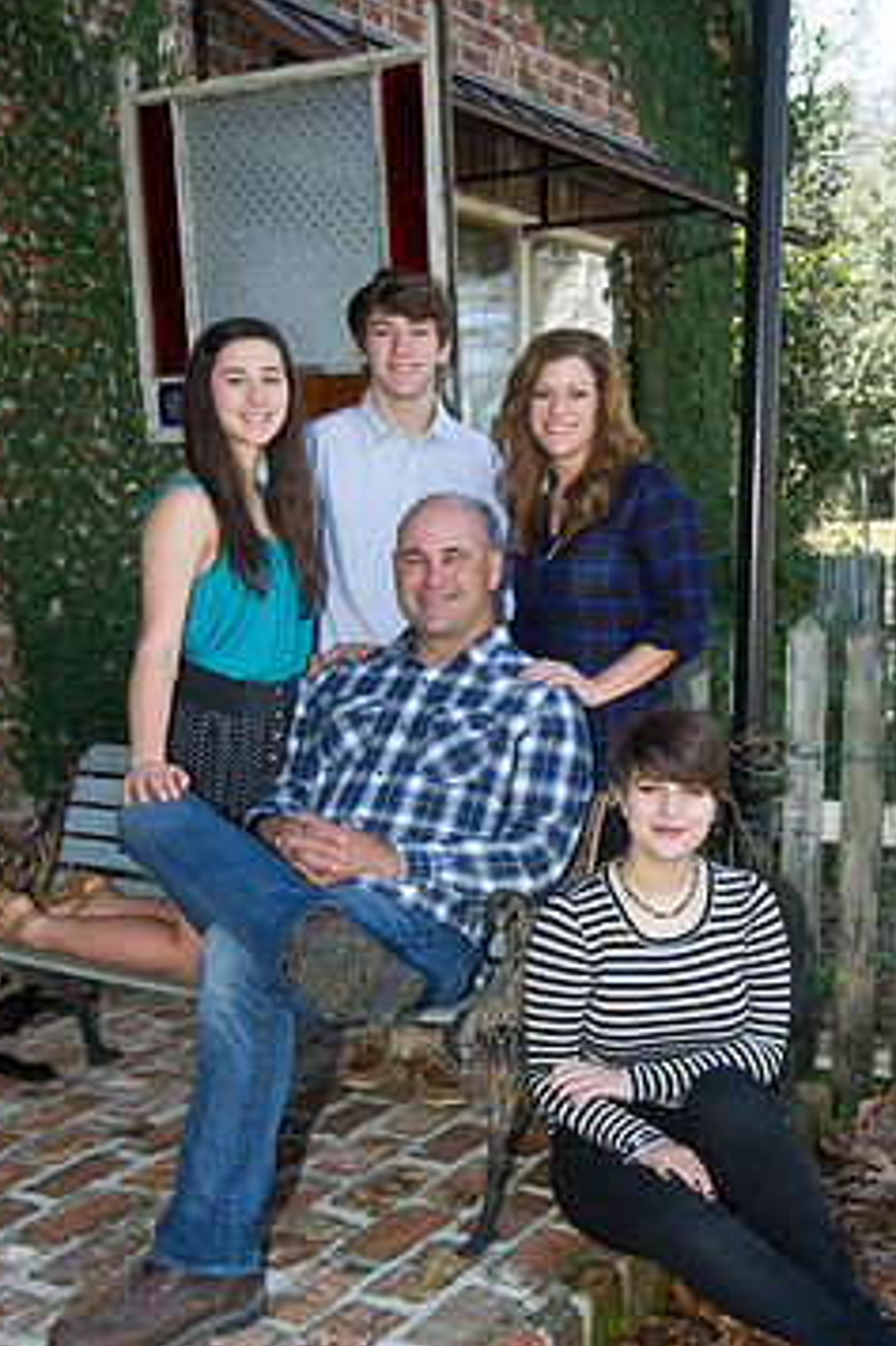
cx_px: 508
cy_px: 836
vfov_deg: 40.9
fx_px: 1794
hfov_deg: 28.0
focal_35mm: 48
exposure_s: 1/125
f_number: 6.3
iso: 400
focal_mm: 38
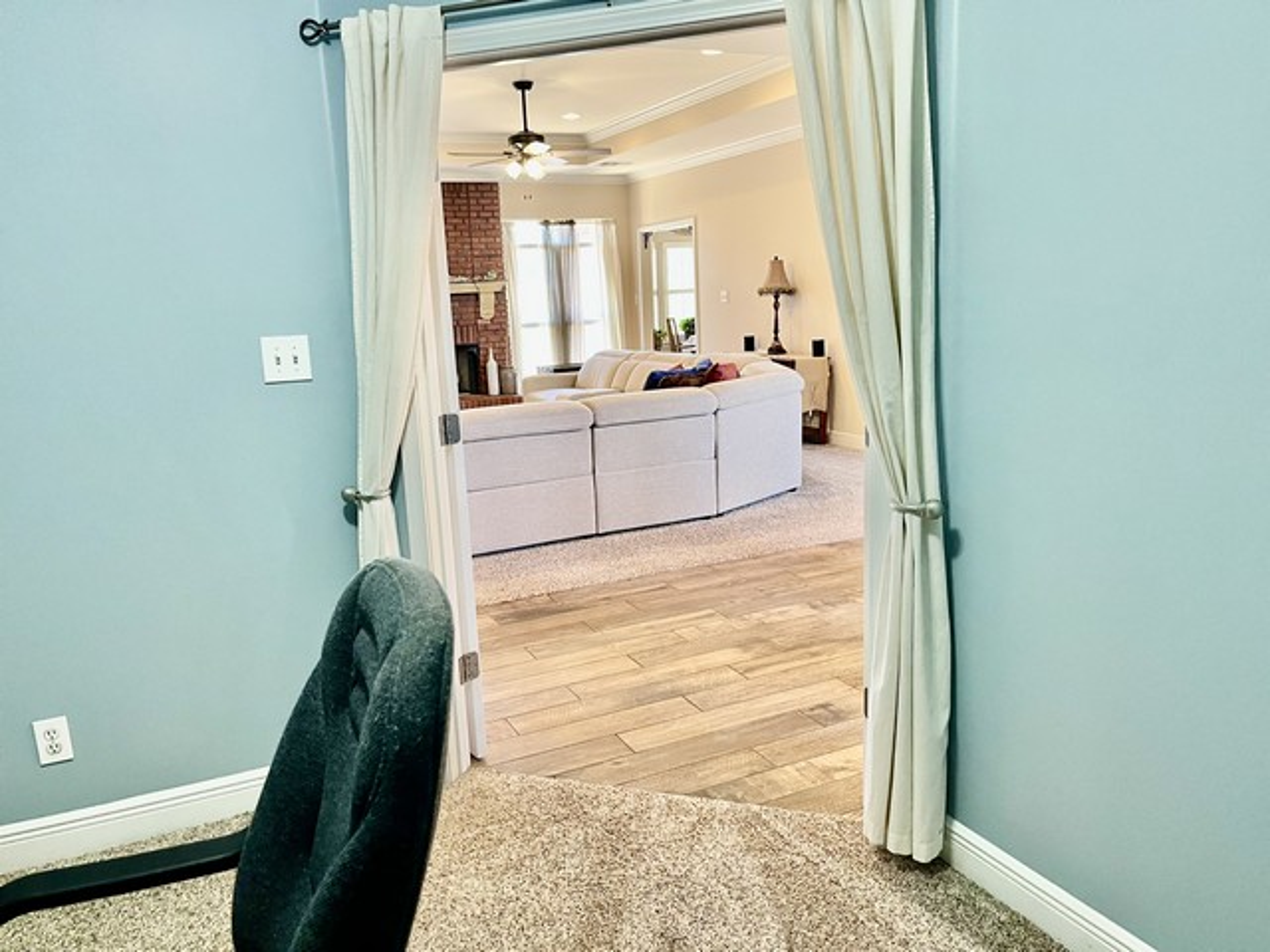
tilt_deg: -11.6
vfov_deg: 53.1
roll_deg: +2.7
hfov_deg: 67.3
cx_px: 635
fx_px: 954
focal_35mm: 26
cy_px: 476
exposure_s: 1/60
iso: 160
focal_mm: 5.1
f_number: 1.6
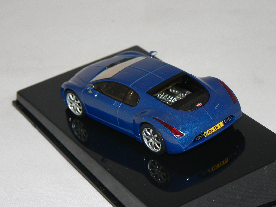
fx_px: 949
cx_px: 138
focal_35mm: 119
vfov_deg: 12.5
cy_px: 104
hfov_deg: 16.6
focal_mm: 19.9
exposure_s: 1/60
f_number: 3.2
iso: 80
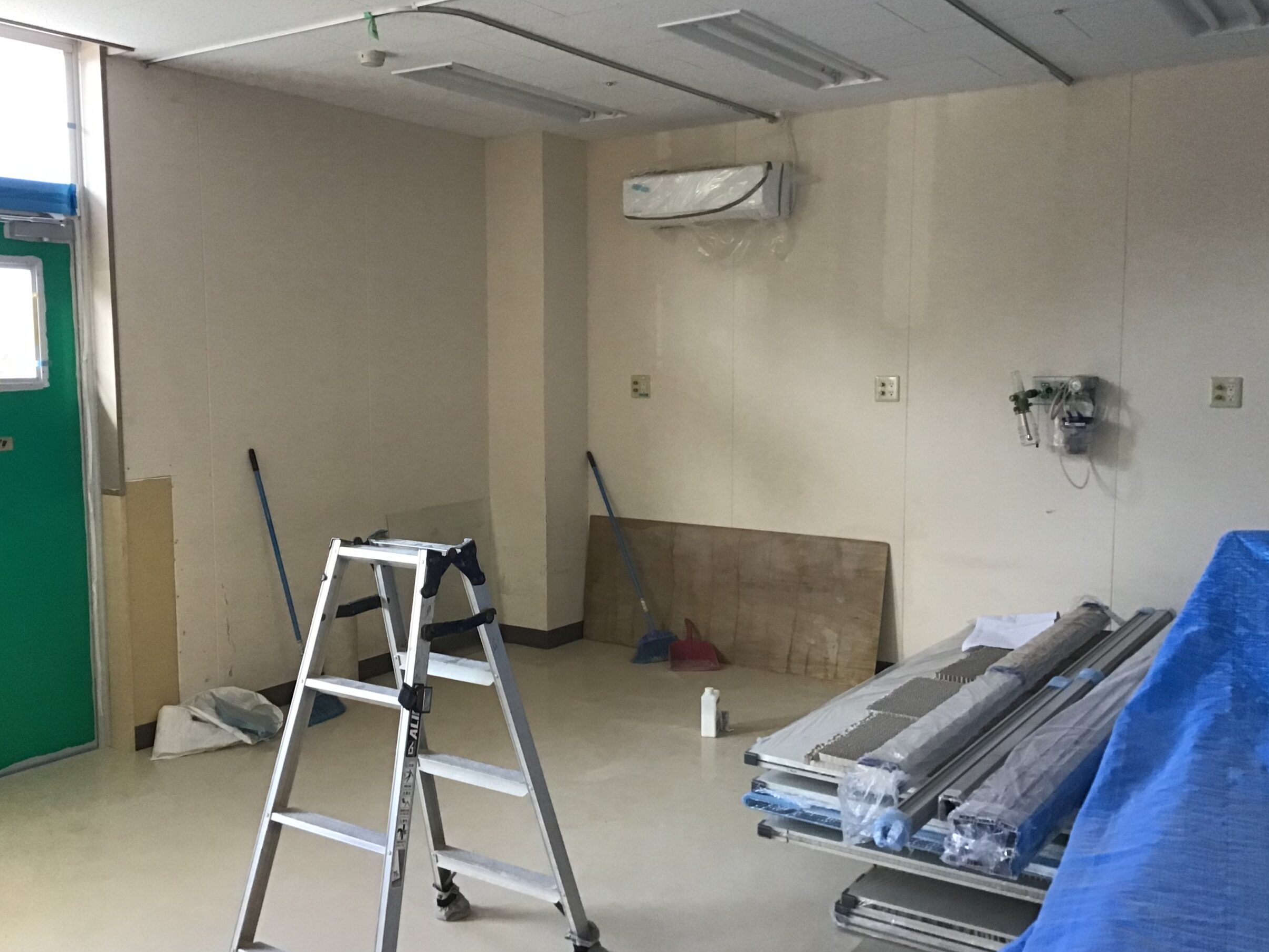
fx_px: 1210
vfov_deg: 42.9
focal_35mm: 33
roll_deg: +0.1
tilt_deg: -5.7
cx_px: 607
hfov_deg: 55.3
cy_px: 477
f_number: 2.4
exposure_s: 1/30
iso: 125
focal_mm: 3.3
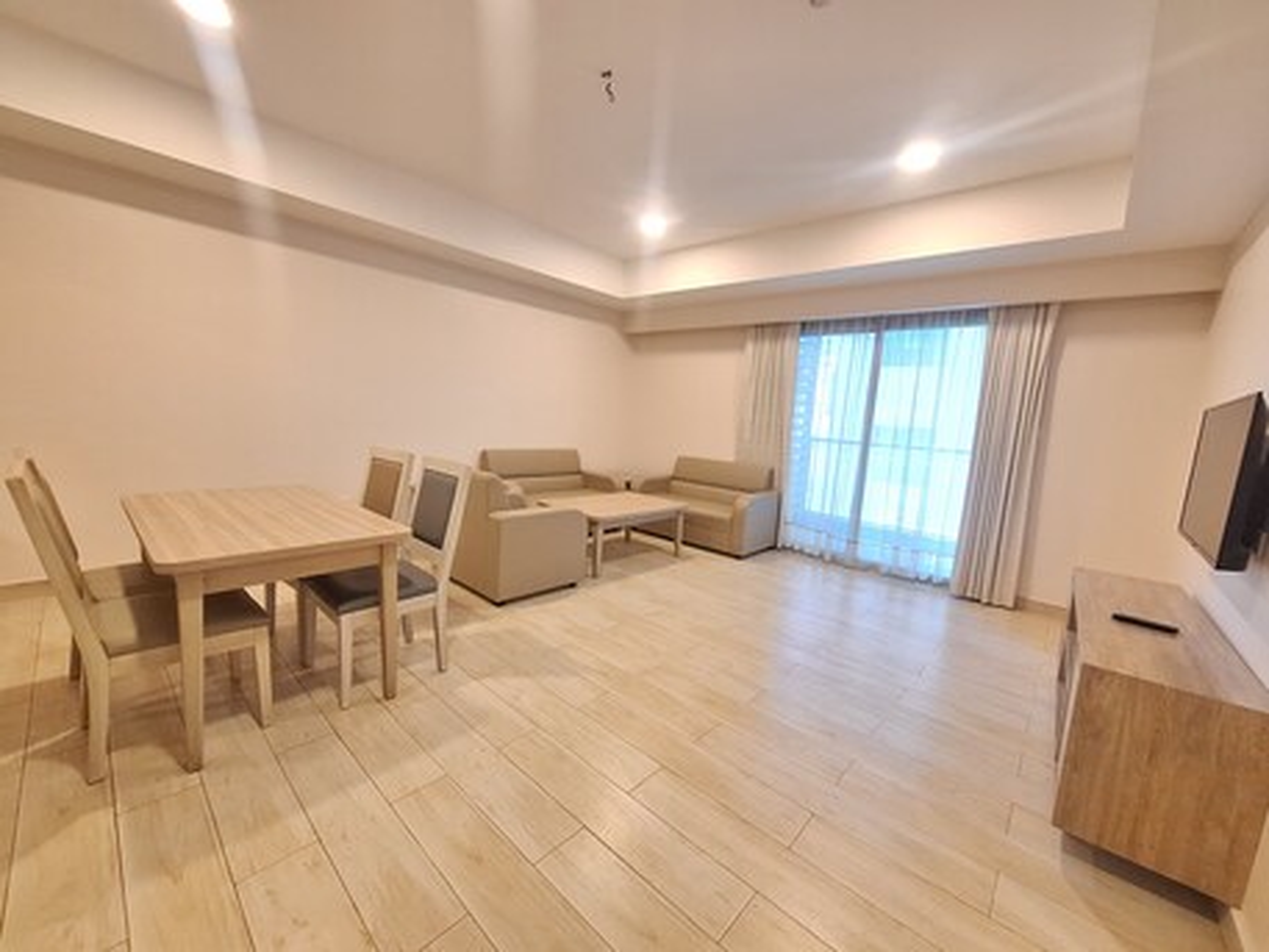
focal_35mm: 13
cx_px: 634
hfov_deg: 106.2
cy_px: 476
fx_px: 477
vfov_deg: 89.9
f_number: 2.2
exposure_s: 1/50
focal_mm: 1.74
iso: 200
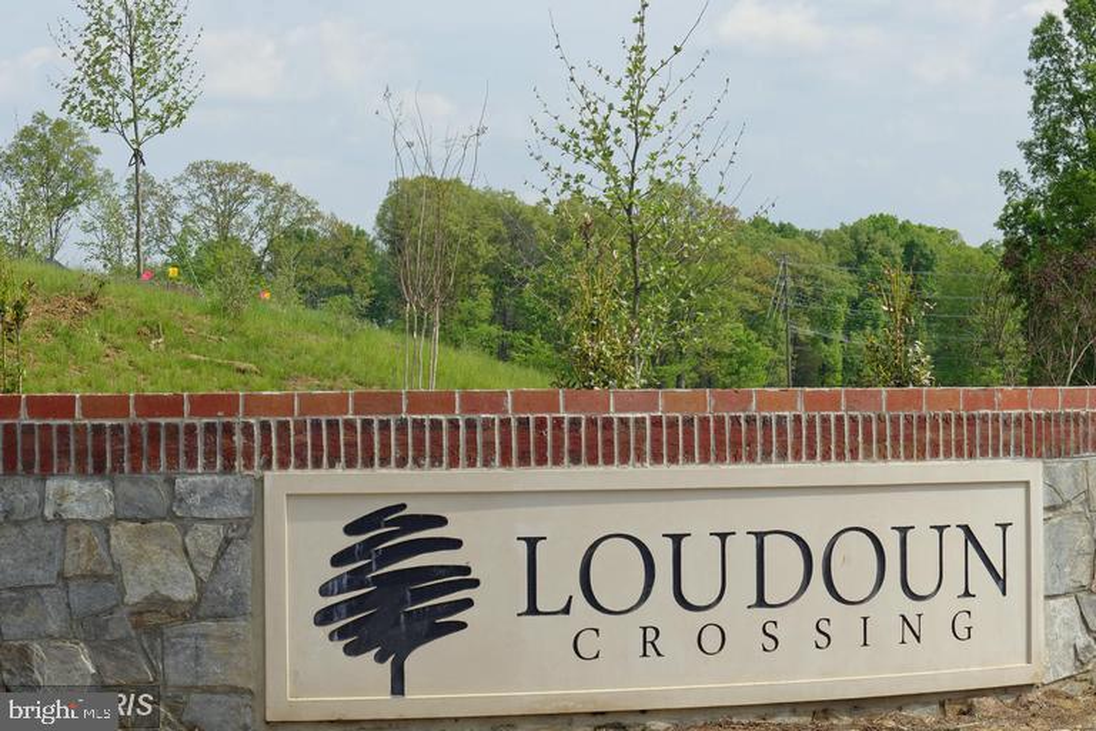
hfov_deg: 46.4
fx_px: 1279
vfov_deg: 31.9
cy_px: 366
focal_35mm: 42
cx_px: 548
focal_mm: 42
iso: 320
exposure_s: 1/500
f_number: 10
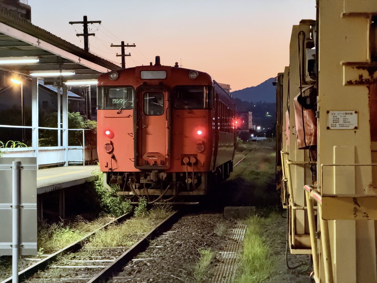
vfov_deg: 14.8
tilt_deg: -0.6
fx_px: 1089
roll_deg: +1.0
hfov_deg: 19.6
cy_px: 142
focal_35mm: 100
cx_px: 188
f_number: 2.8
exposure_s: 1/30
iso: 2500
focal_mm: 16.89
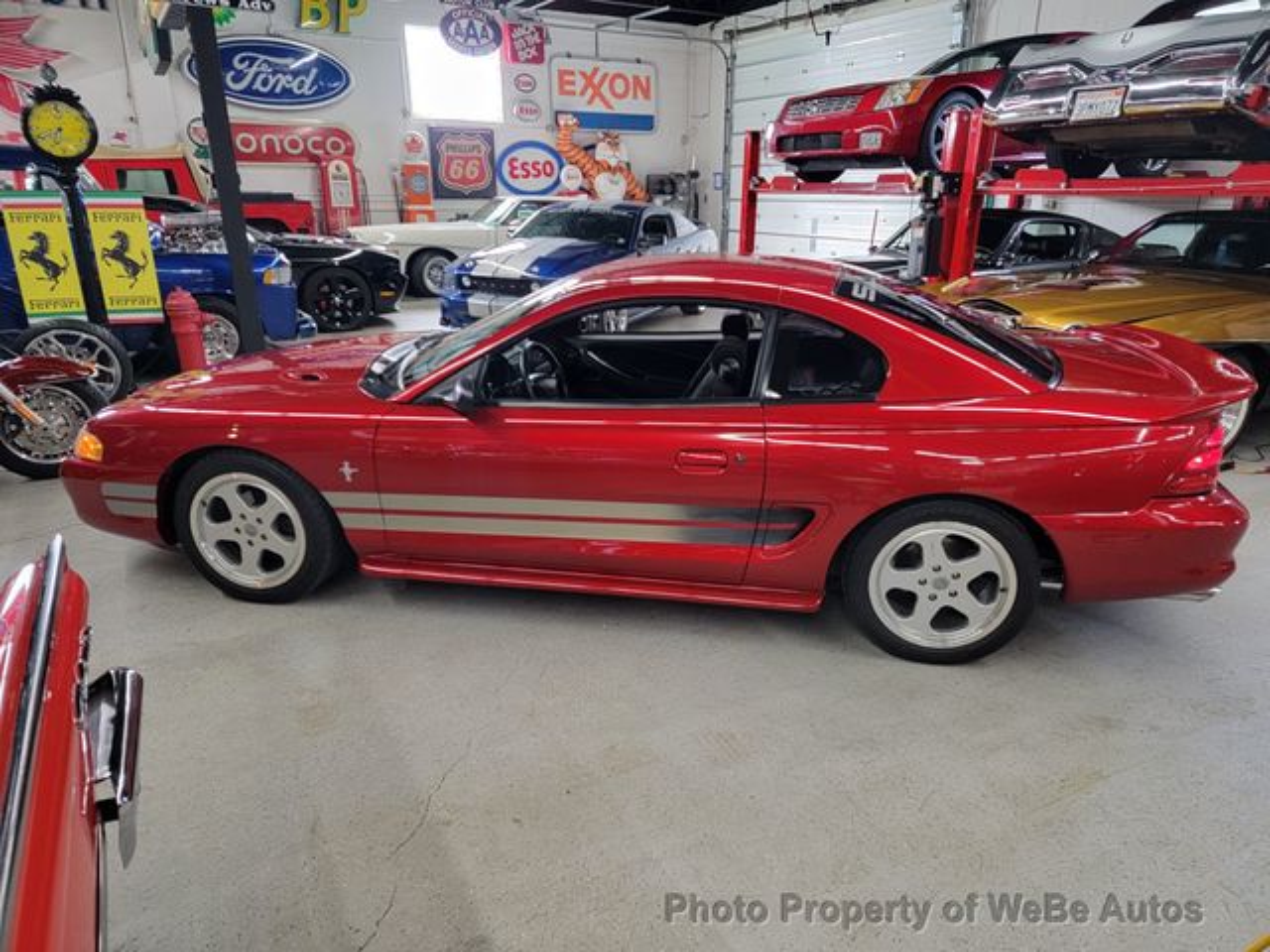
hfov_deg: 71.6
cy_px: 476
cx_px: 635
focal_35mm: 24
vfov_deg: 56.8
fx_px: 881
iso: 200
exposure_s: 1/40
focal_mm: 6.7
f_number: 1.8
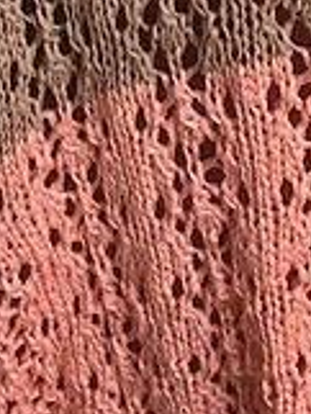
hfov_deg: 12.8
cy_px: -170
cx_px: 260
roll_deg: +4.9
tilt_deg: -24.8
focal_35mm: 115
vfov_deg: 16.0
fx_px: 1376
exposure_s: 1/33
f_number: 2.2
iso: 125
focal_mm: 4.15
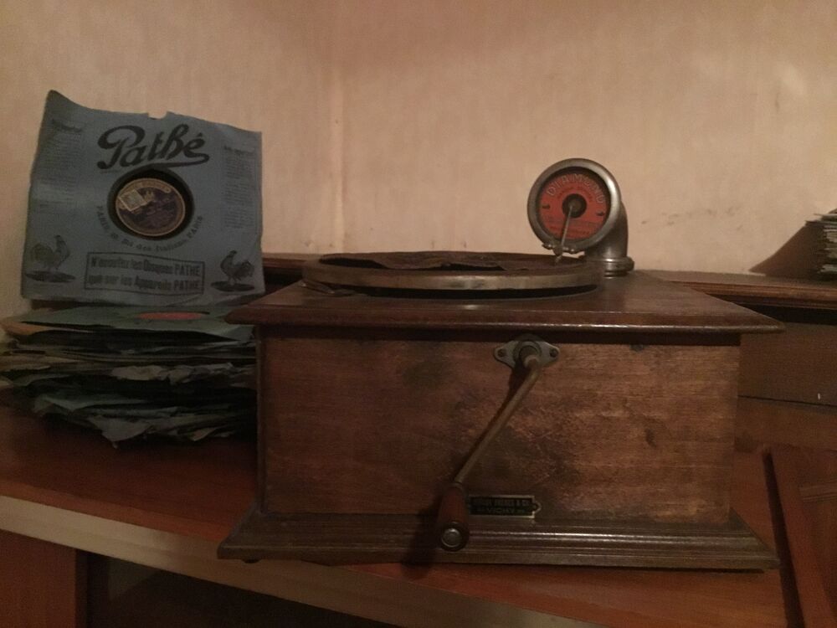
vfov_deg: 45.4
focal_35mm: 31
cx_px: 418
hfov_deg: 58.4
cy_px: 314
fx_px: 750
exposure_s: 1/17
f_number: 2.4
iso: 800
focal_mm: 3.3
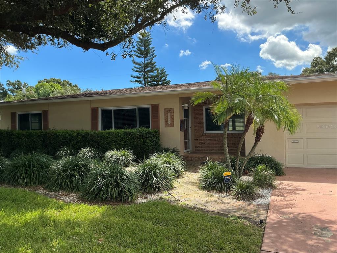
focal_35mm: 28
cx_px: 168
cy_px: 126
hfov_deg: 63.4
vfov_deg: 49.7
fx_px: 273
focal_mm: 3
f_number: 1.8
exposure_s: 1/1279
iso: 25
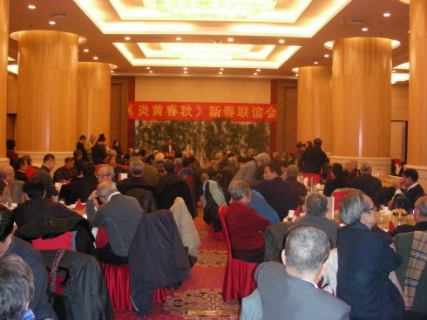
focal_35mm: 38
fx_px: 469
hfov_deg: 49.0
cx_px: 214
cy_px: 160
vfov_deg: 37.7
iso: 324
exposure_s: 1/60
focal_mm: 6.3
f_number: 3.5
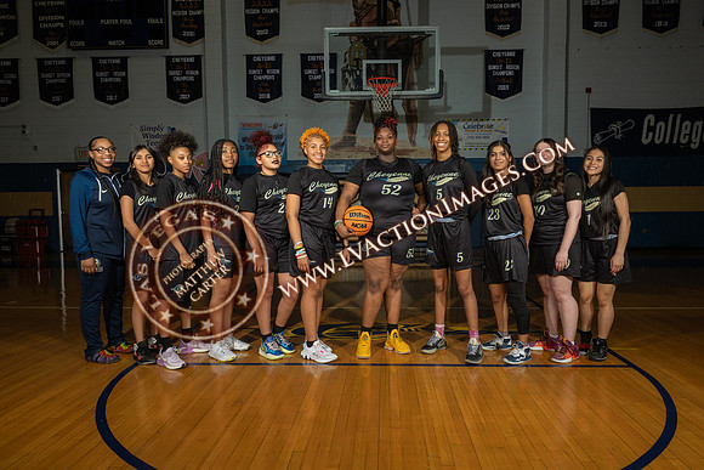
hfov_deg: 69.1
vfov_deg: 49.3
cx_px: 361
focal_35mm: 26
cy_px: 243
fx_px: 511
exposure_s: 1/200
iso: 160
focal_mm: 24
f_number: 8
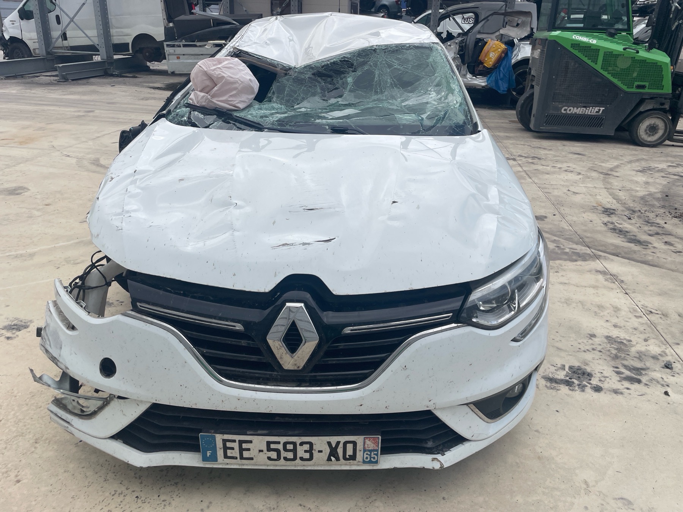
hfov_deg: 67.3
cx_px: 342
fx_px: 513
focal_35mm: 26
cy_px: 256
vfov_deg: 53.1
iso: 32
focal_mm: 4.2
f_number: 1.6
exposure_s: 1/2959
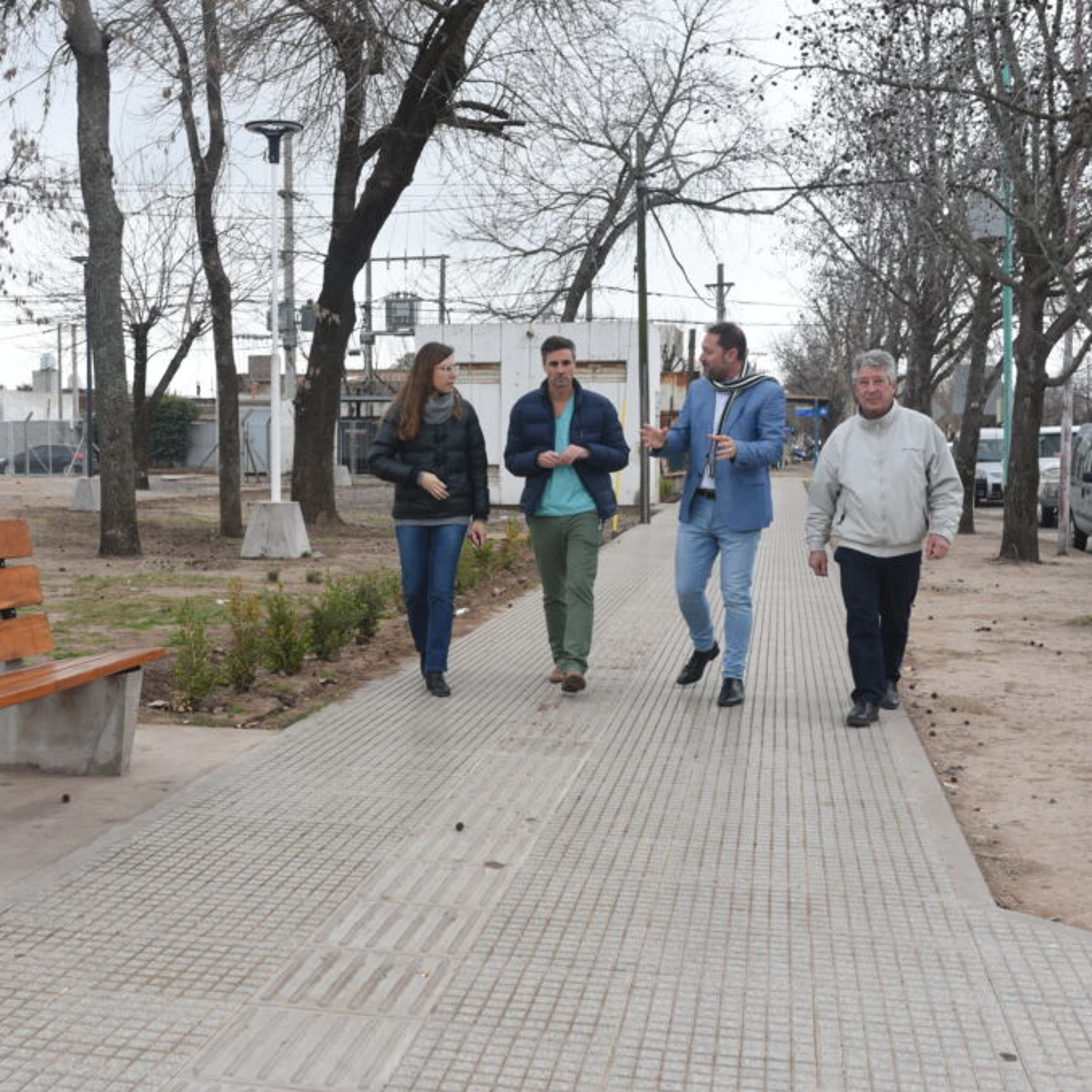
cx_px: 453
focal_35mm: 45
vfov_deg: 37.6
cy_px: 550
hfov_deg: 37.4
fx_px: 1606
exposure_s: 1/200
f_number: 5.6
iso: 200
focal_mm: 35
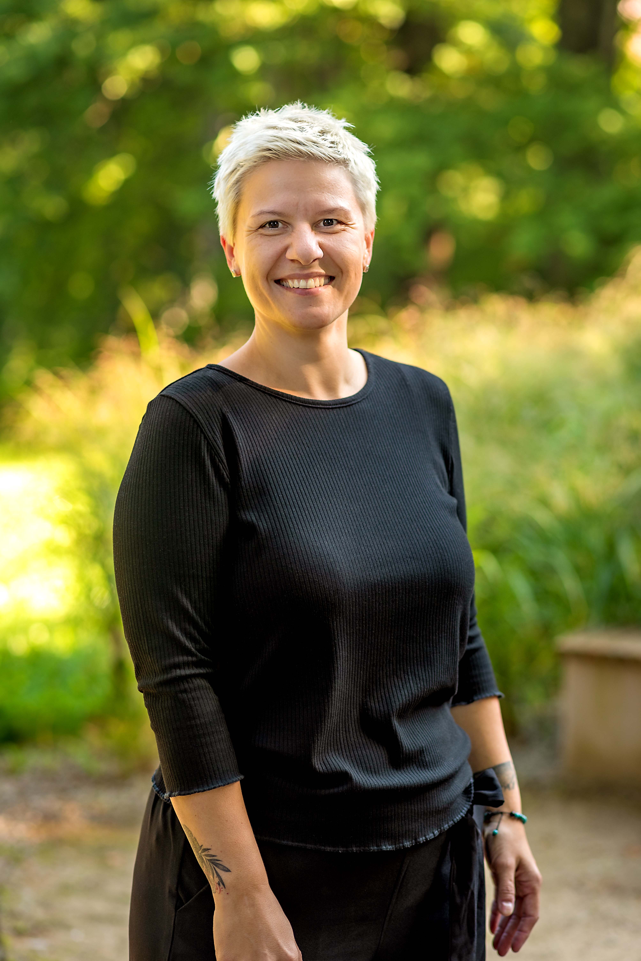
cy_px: 480
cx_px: 320
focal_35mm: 85
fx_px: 2268
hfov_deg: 16.1
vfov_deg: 23.9
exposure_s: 1/250
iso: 200
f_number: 2.5
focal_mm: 85
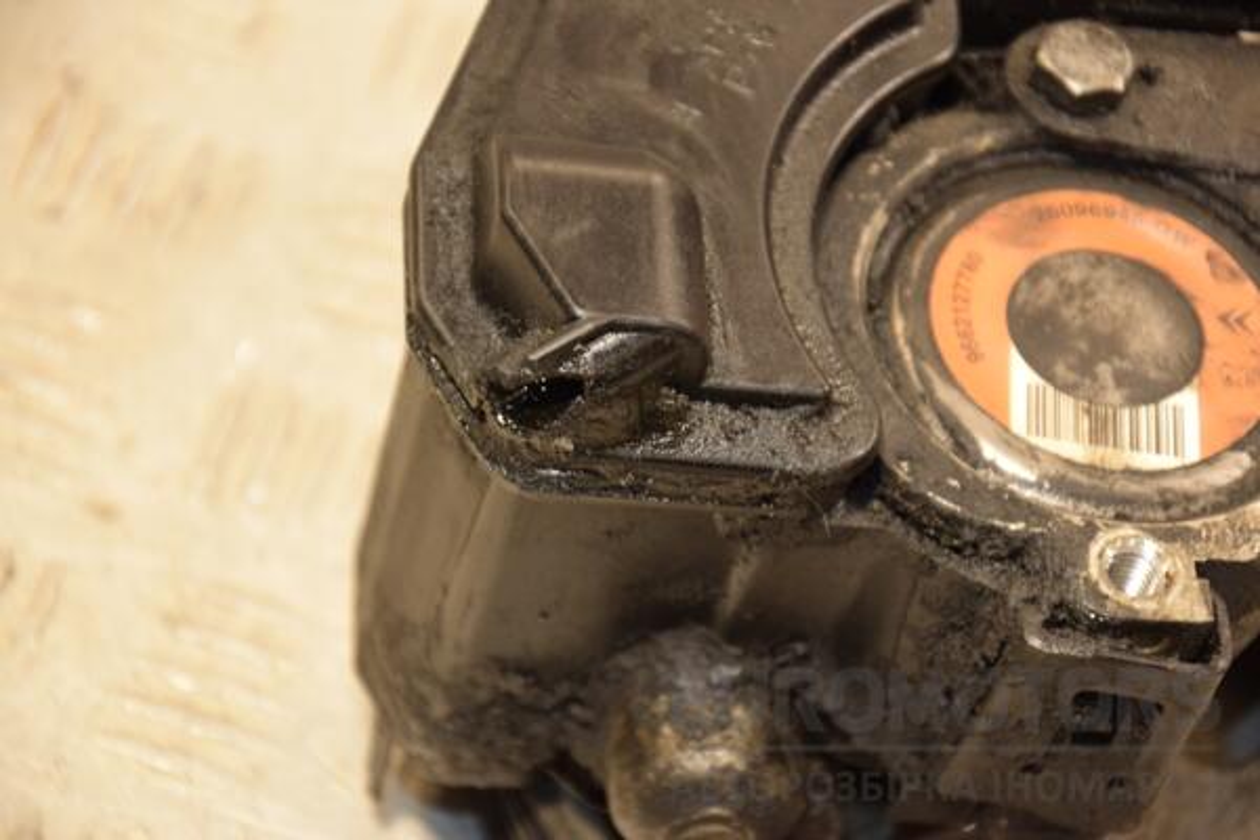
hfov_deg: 13.0
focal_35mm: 158
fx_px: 5512
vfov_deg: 8.7
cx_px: 630
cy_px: 420
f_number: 5.6
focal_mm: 105
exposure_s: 1/80
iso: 800
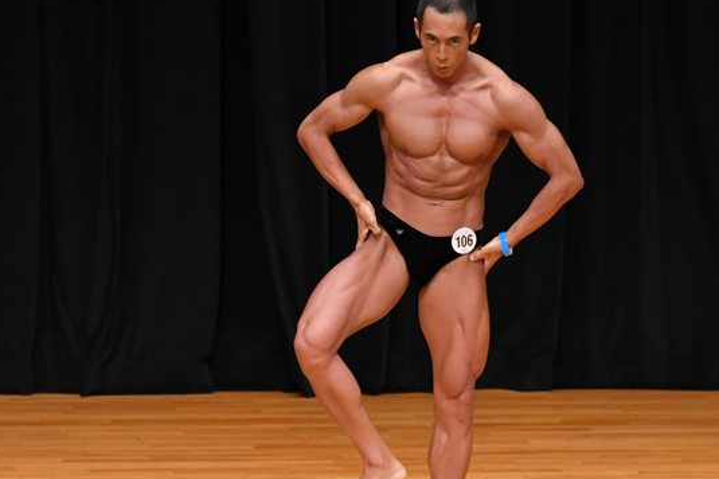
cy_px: 277
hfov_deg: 5.0
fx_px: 8243
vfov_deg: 3.3
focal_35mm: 413
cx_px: 364
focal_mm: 190
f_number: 5.6
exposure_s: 1/400
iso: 3200
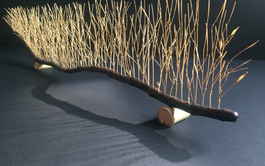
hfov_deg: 61.2
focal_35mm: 31
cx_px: 132
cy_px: 71
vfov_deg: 40.5
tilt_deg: -13.5
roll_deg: -1.5
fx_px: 224
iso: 125
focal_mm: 4.15
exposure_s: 1/30
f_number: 2.2
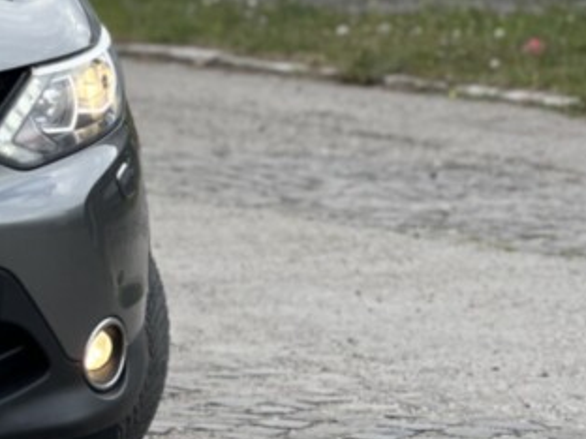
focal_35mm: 253
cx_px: -332
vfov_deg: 5.9
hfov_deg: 7.7
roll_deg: +2.1
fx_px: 4283
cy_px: 105
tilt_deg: -2.3
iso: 25
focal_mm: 9
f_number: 2.8
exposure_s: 1/199
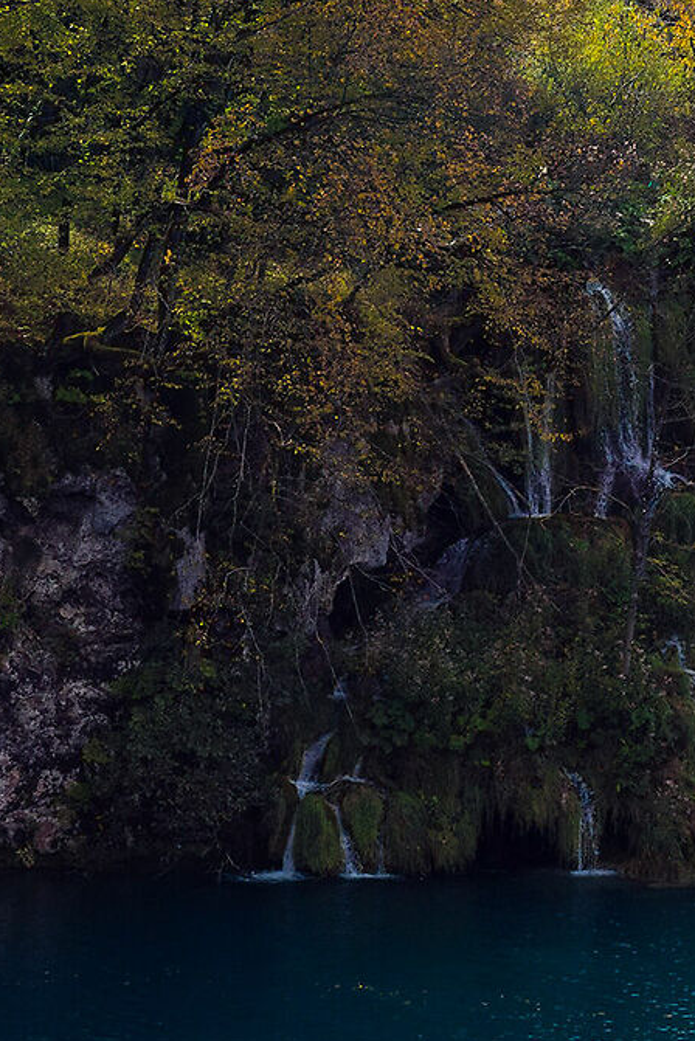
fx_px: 20682
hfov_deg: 1.9
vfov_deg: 2.9
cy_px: -541
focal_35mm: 715
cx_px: 1077
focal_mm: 200
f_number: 7.1
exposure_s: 1/160
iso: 200
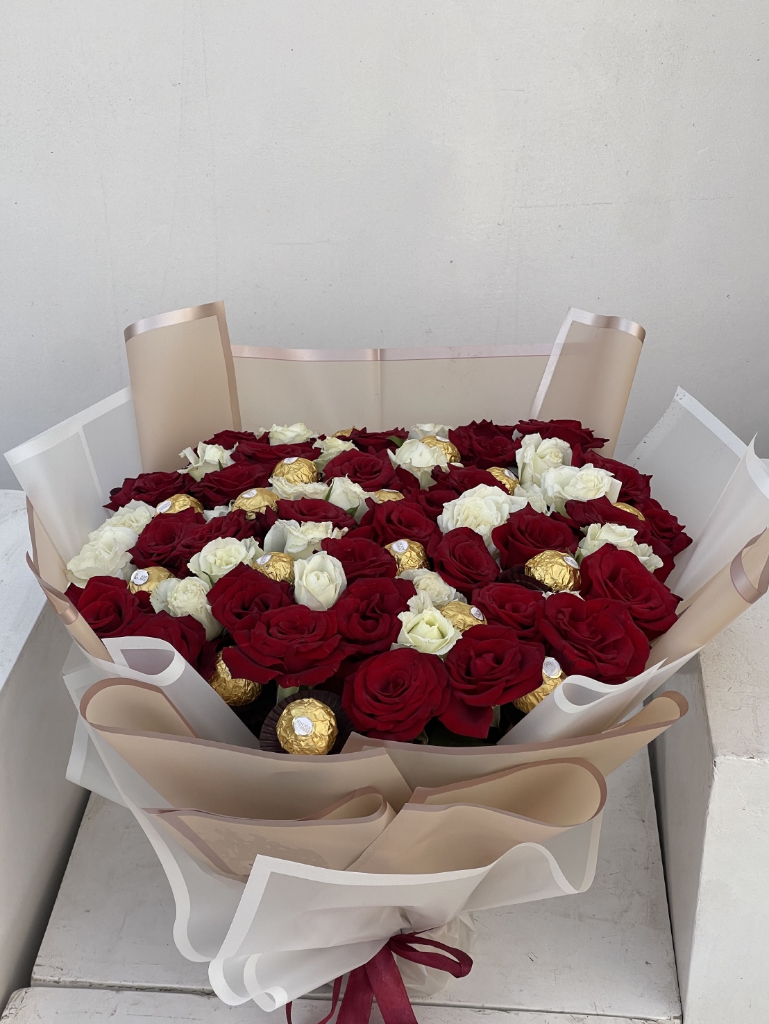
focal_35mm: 65
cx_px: 388
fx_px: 1925
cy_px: 515
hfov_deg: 22.6
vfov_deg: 29.8
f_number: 2.2
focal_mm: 7.5
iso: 20
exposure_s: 1/615
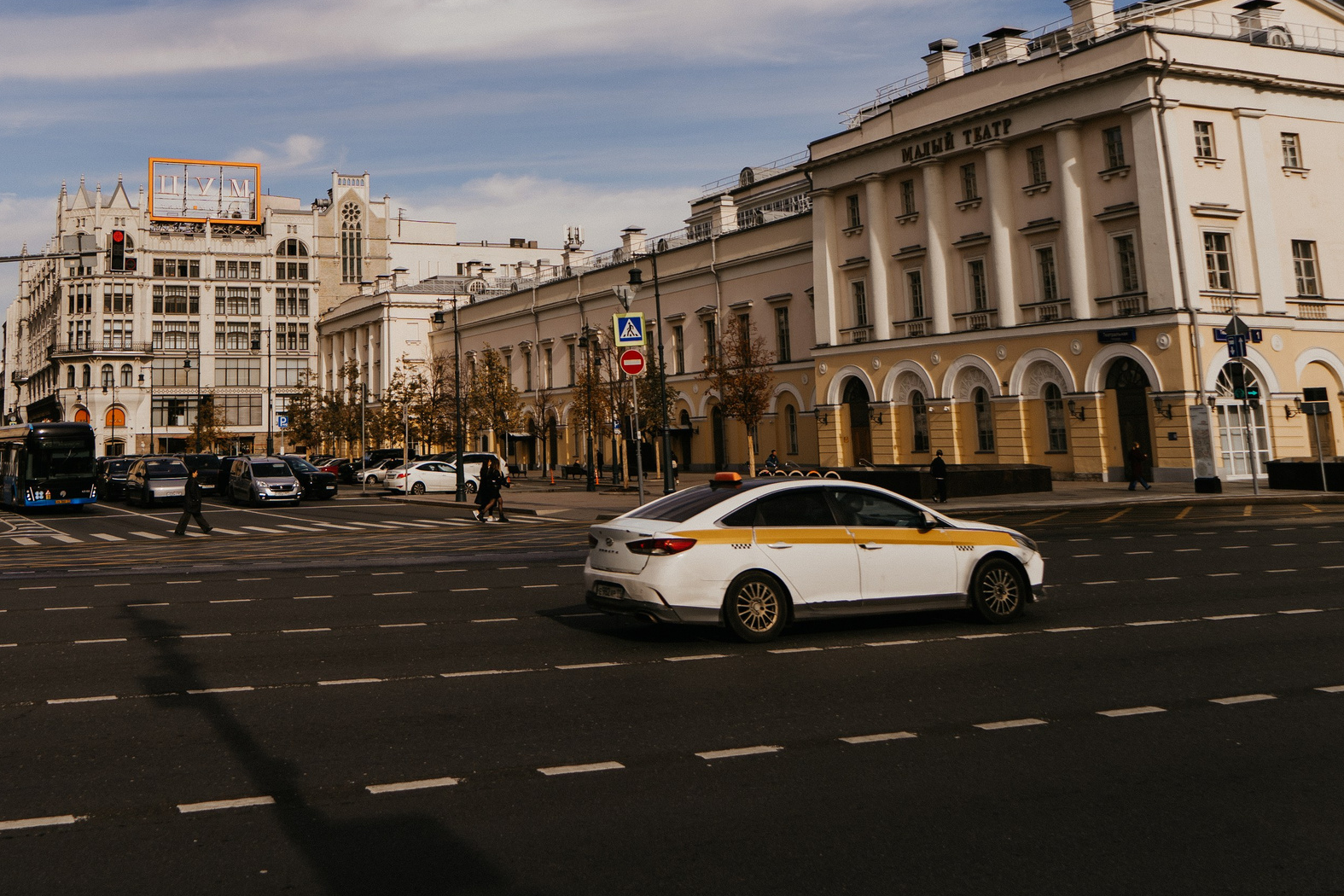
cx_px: 498
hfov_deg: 49.0
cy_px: 179
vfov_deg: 33.2
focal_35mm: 39
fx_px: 1456
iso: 100
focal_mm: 24
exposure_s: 1/800
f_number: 4
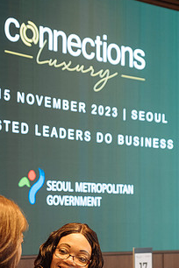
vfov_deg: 21.5
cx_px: 65
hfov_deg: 14.5
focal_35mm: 94
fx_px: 701
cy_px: 191
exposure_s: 1/250
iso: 1600
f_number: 3.2
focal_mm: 42.7
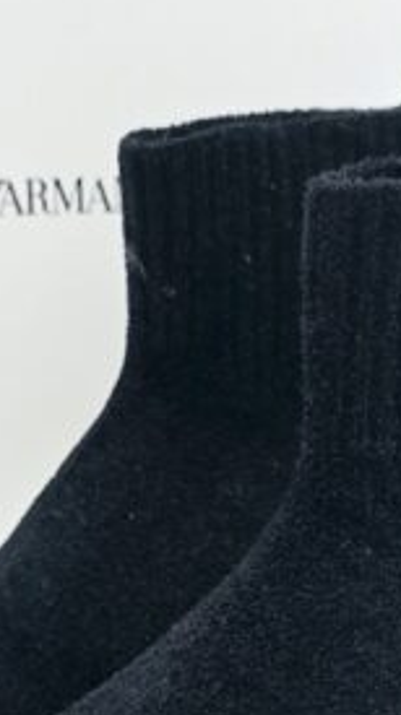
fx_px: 1385
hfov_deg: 16.4
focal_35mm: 73
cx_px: 135
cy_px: 481
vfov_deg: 28.8
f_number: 1.7
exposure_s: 1/180
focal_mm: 6.3
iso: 40
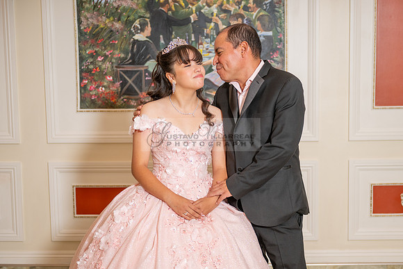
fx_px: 620
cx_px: 220
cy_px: 143
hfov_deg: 36.0
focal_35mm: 55
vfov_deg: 24.5
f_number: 2.8
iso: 320
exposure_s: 1/200
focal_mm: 50
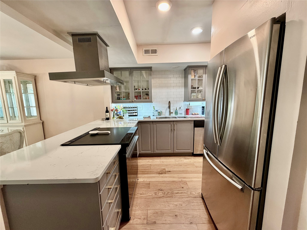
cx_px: 154
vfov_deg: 85.7
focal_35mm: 14
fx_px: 124
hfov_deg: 102.1
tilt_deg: -8.0
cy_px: 115
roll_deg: +1.6
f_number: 2.2
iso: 320
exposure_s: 1/60
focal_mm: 2.22
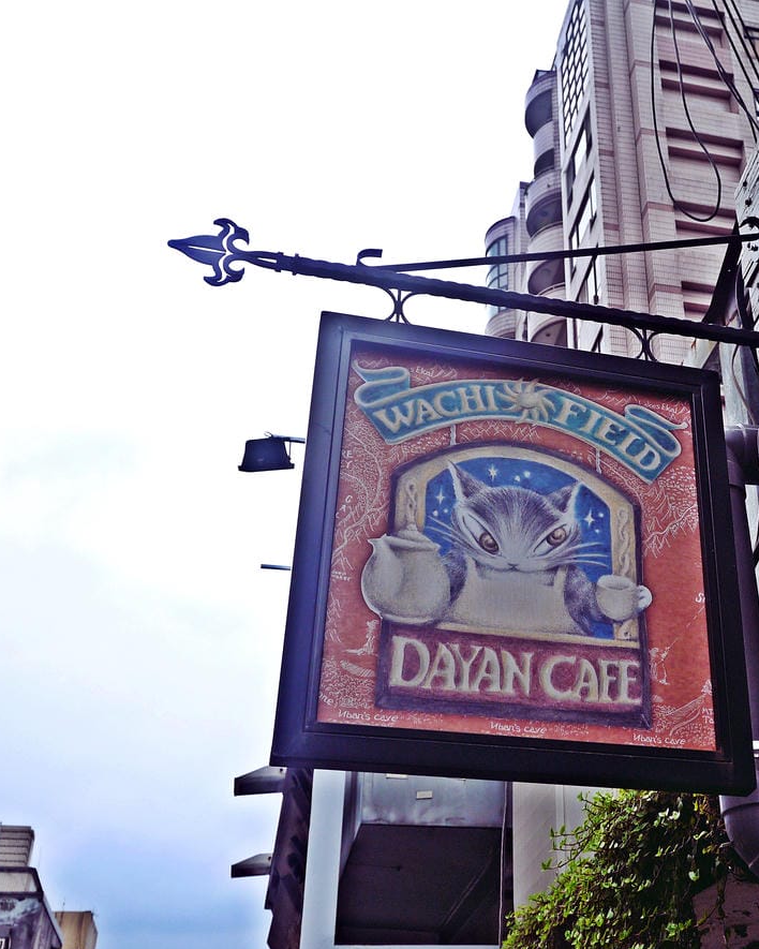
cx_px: 614
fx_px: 1264
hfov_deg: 32.5
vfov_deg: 41.2
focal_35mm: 45
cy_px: 481
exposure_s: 1/320
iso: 160
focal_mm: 17
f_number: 8
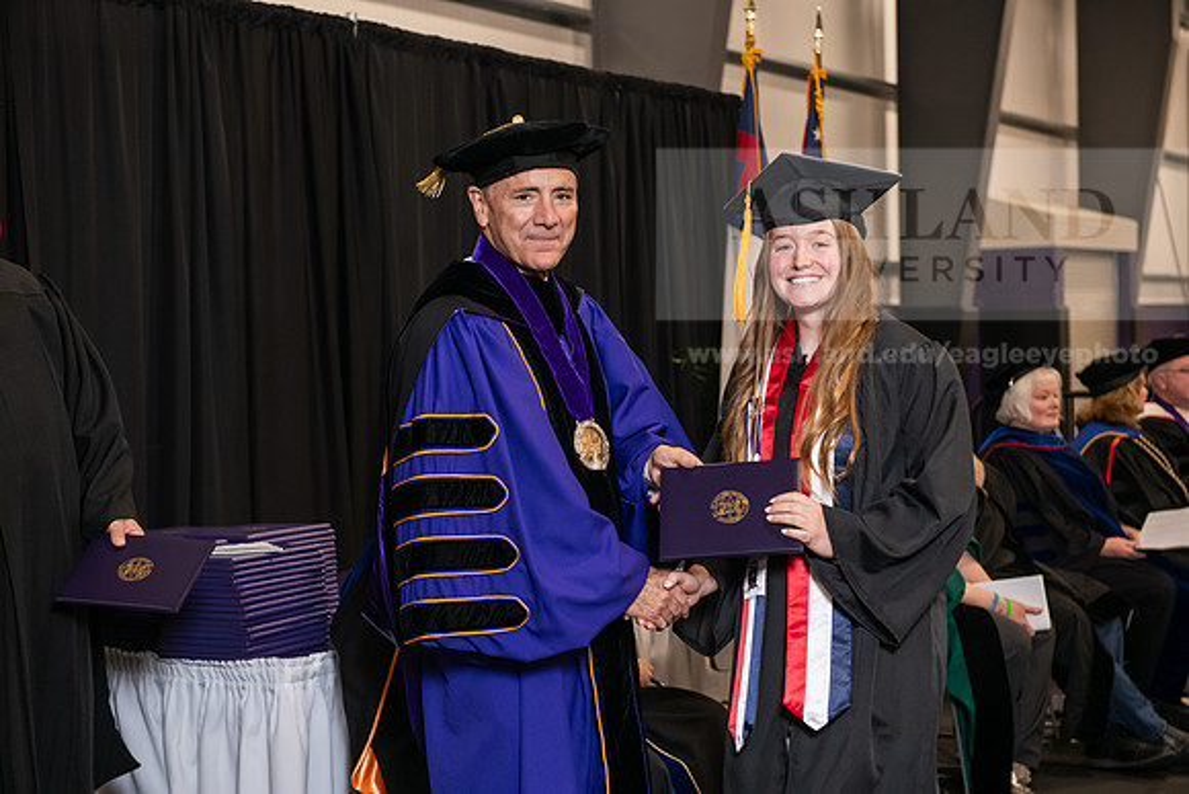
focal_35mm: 66
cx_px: 594
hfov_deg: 30.5
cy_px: 397
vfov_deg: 20.6
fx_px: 2180
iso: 1600
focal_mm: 66
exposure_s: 1/125
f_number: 5
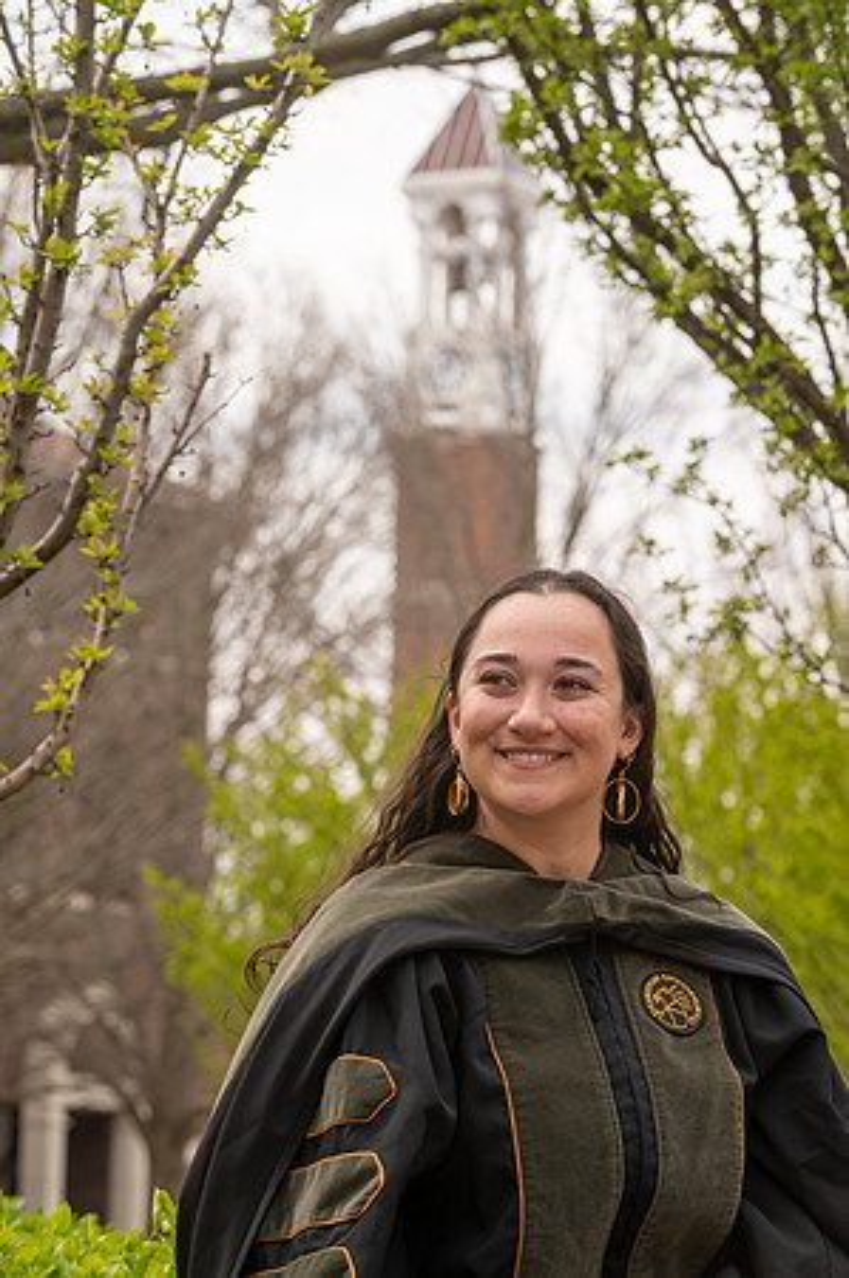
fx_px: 4964
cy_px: 639
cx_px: 424
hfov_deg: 9.8
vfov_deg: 14.7
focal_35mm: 140
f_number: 9
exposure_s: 1/125
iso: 125
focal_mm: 140
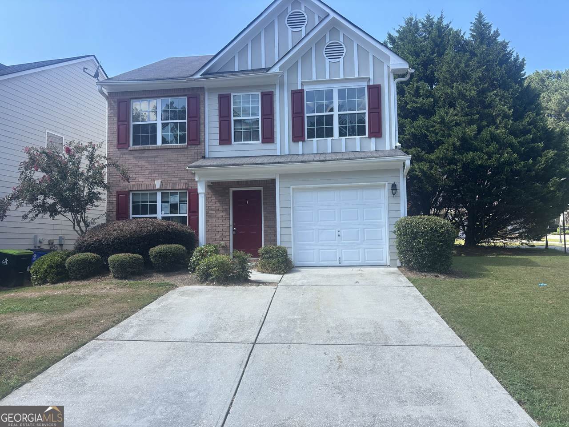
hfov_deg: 67.3
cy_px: 214
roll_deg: +0.1
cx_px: 284
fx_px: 427
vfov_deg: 53.1
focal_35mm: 26
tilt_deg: +2.4
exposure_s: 1/1190
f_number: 1.6
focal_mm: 5.96
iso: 50
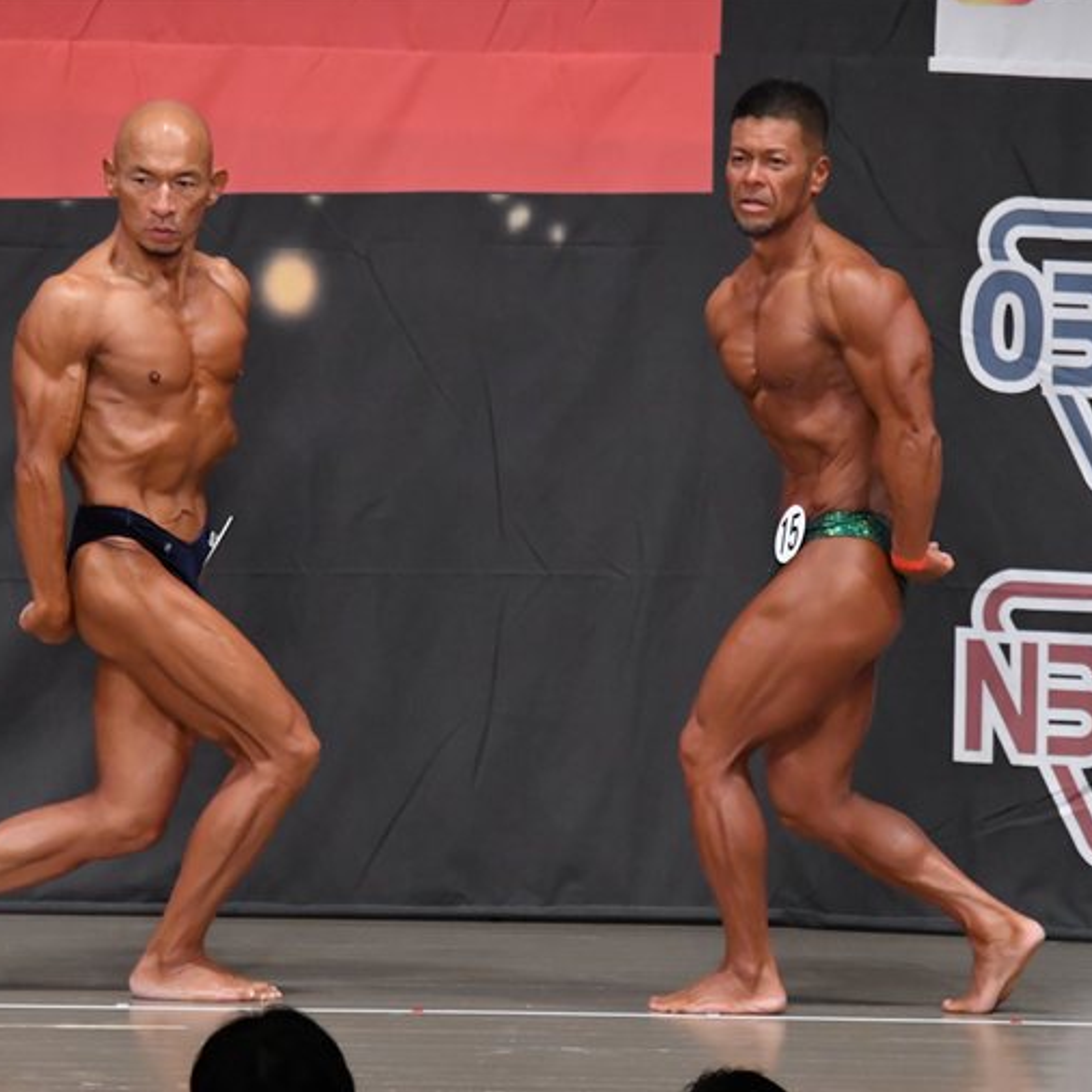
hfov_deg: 5.6
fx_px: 11135
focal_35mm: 312
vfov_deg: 5.6
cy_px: 546
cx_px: 465
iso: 5000
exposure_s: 1/400
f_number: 5.6
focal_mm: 160
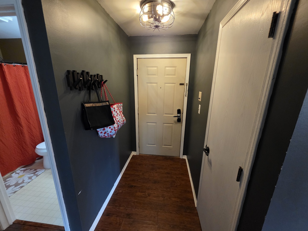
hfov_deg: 106.2
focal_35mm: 13
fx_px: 116
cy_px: 116
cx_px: 154
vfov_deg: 89.9
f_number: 1.9
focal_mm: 2.2
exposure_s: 1/60
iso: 640
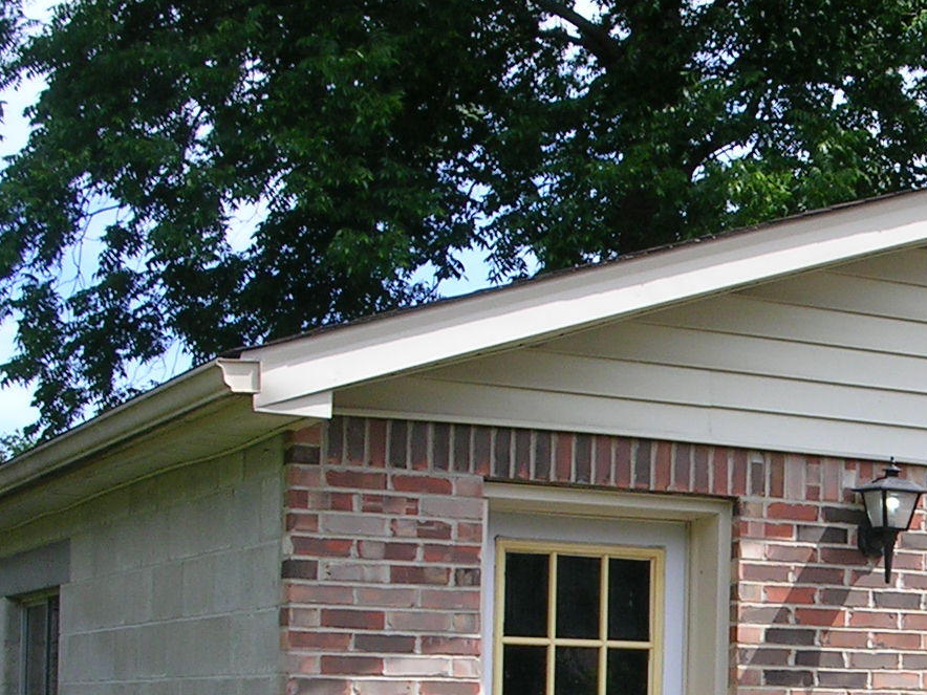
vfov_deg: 16.6
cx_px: 1032
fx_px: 2357
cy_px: 620
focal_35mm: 88
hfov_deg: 21.1
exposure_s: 1/156
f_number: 5.6
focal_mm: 5.8
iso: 50
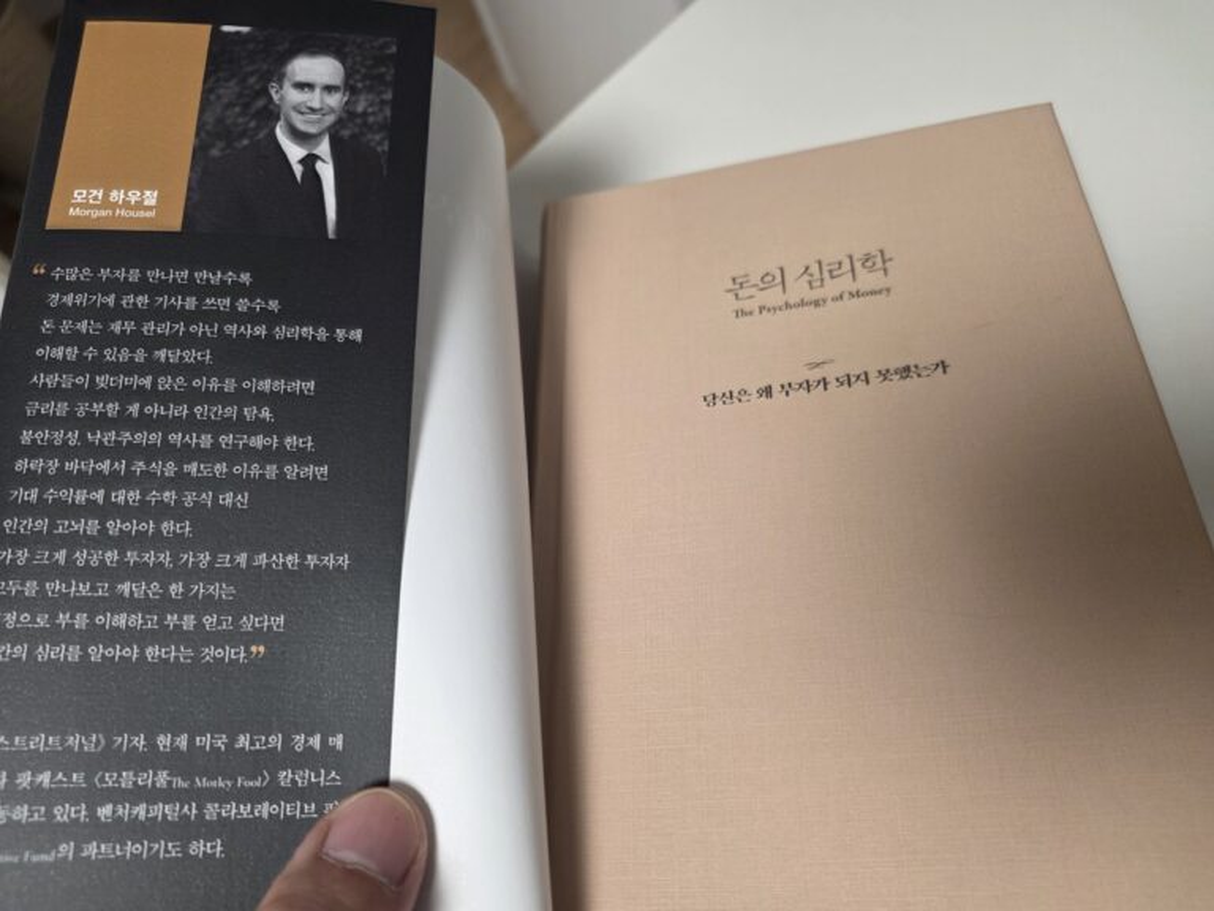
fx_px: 807
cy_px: 456
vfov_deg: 58.9
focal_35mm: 23
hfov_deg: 73.9
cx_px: 607
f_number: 1.7
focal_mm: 6.25
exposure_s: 1/120
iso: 160
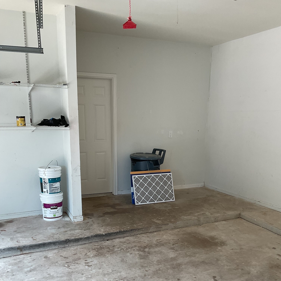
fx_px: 321
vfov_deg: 46.4
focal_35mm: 35
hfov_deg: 47.2
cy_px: 191
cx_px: 143
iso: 40
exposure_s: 1/120
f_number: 1.8
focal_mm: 3
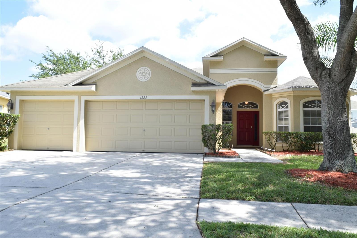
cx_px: 178
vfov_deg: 47.9
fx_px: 268
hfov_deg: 67.4
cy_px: 119
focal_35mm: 27
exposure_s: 1/100
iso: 200
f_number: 11
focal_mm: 18
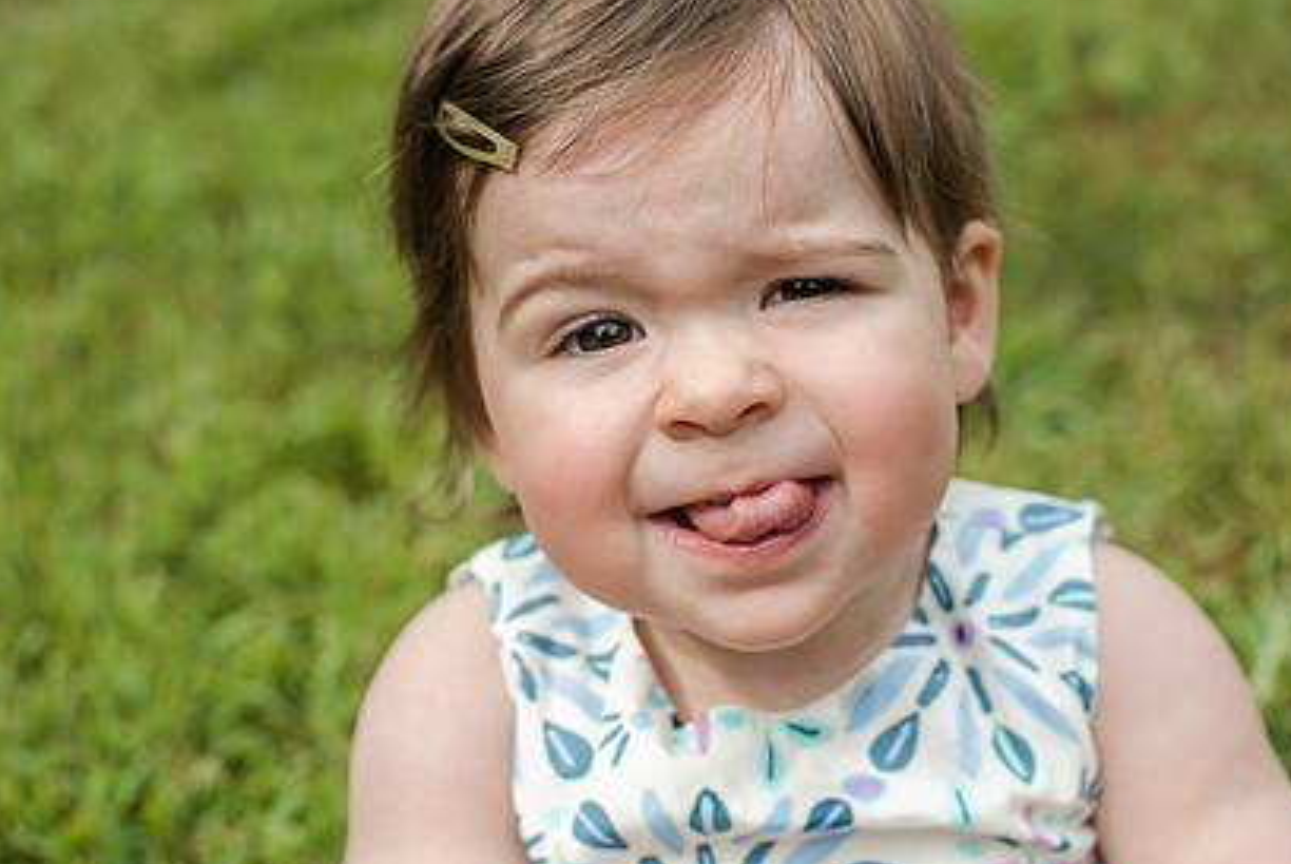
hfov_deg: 28.4
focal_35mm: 71
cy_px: 334
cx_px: 734
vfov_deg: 19.2
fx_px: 2549
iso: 400
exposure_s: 1/2500
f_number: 4
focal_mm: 50
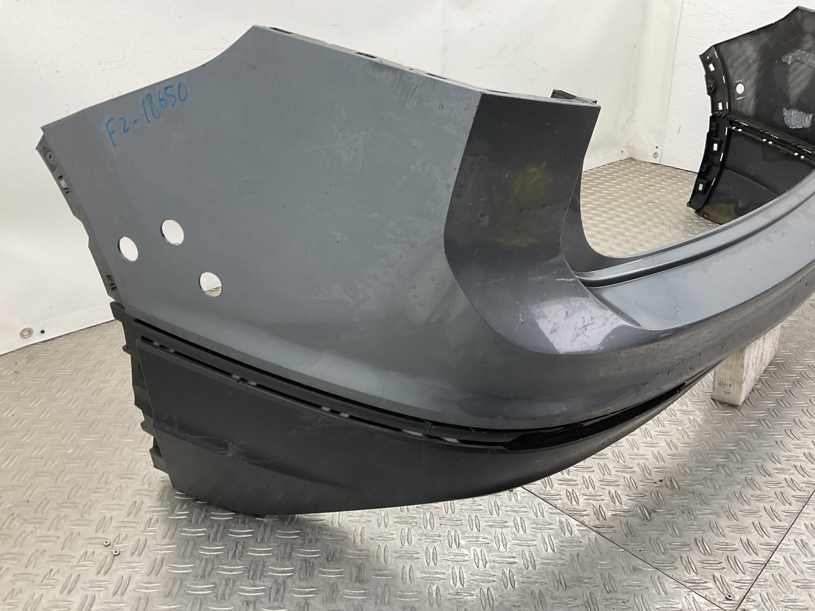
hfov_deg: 61.7
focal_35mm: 29
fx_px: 683
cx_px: 408
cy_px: 306
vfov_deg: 48.2
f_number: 1.8
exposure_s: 1/120
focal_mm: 3
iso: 50
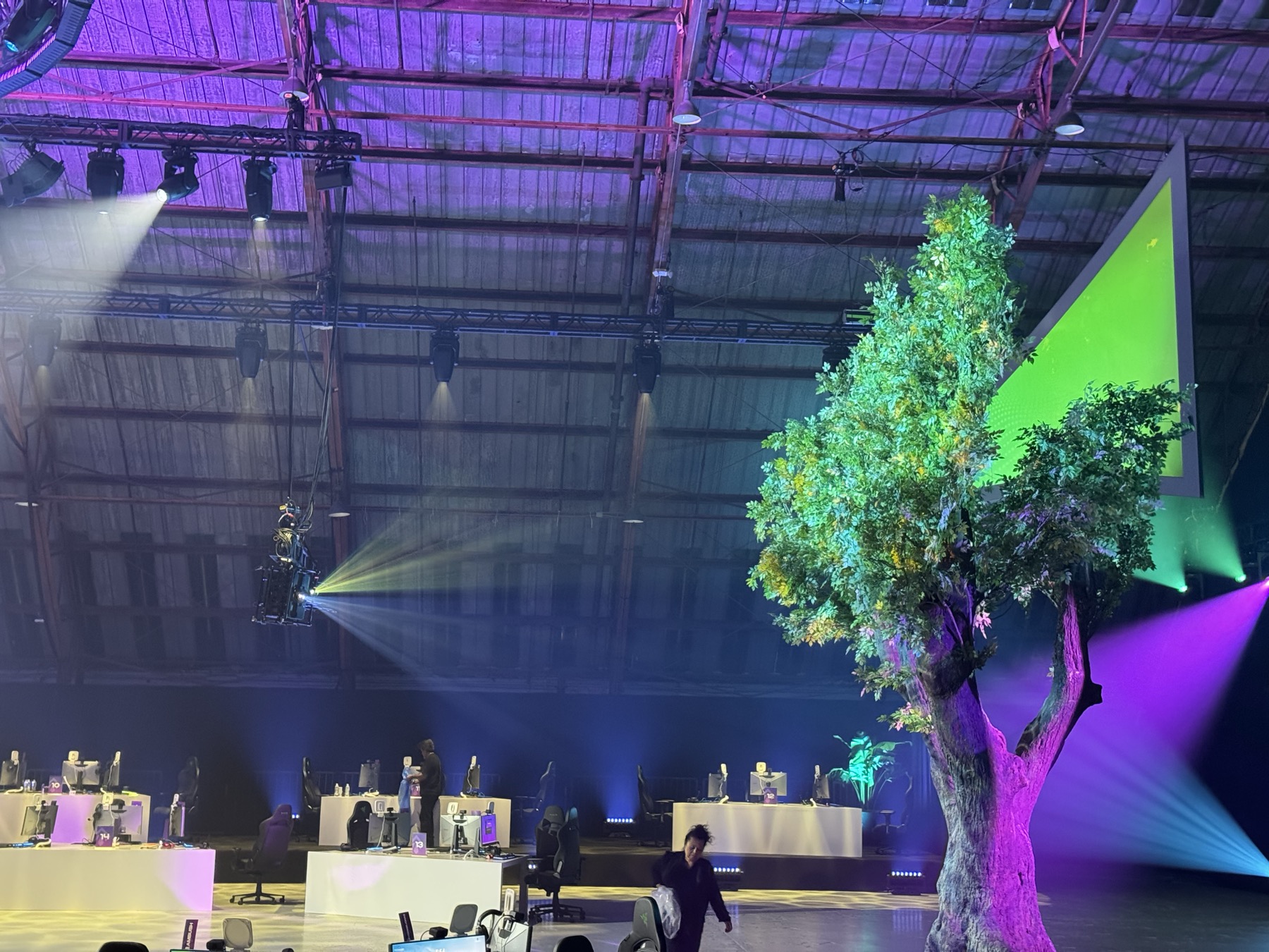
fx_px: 1760
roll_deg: -1.8
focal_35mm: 48
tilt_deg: +7.7
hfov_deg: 39.7
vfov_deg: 30.3
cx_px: 634
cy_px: 476
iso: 500
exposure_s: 1/37
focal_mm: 6.76
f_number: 1.78
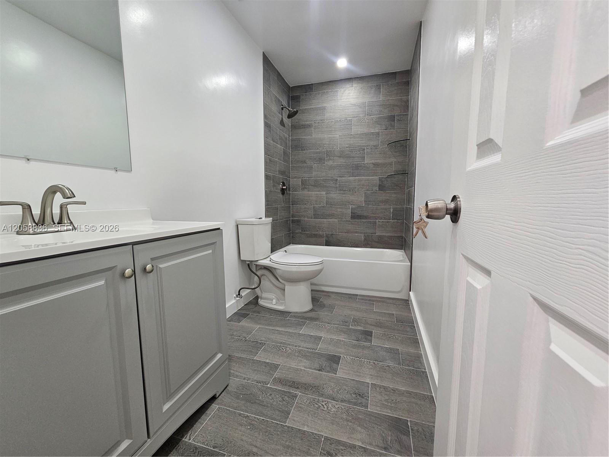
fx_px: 229
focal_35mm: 13
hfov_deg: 106.2
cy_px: 228
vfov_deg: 89.9
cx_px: 304
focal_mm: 2.2
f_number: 2.2
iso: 160
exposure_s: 1/60
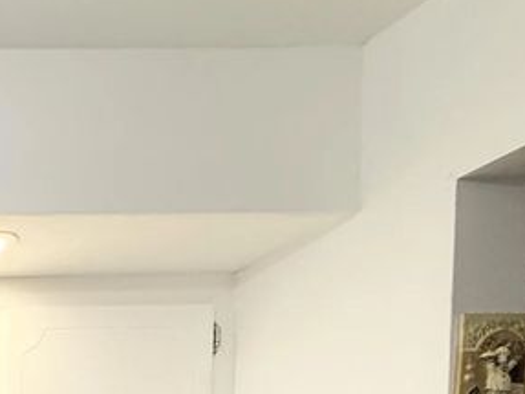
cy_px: 663
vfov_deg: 21.6
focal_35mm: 50
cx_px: -399
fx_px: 758
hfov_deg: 22.9
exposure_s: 1/120
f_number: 2.2
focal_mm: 2.22
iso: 80
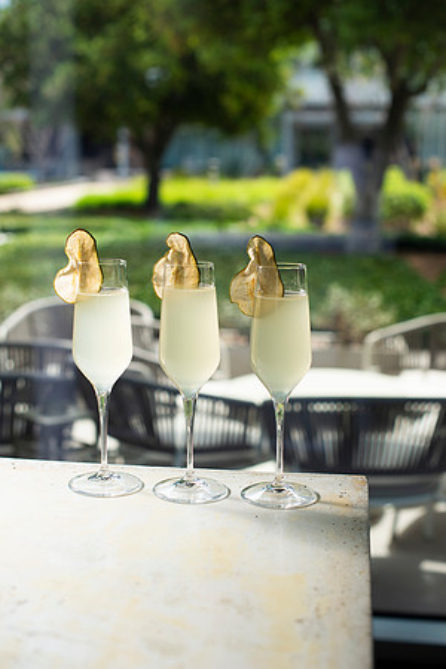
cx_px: 223
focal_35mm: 50
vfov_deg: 39.6
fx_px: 929
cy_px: 334
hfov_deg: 27.0
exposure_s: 1/200
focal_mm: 50
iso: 200
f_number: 3.5
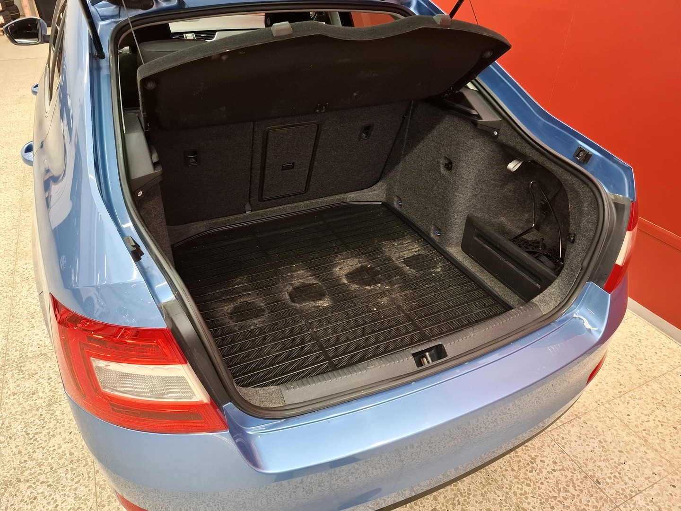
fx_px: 452
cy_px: 256
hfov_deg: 73.9
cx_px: 340
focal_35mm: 23
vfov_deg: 58.9
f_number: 1.8
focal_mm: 5.54
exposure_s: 1/50
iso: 250
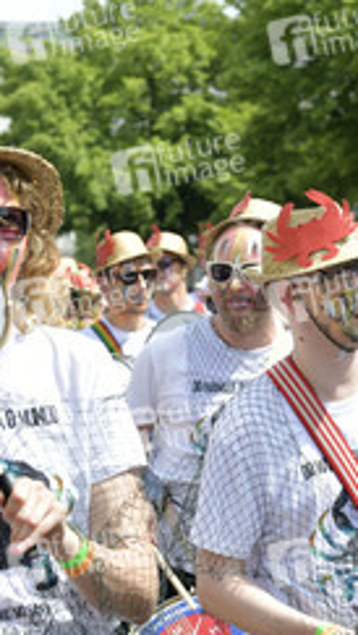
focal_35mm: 136
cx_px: 370
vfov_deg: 15.8
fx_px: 2291
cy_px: 361
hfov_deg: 8.9
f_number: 6.3
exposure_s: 1/250
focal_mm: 70
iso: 160
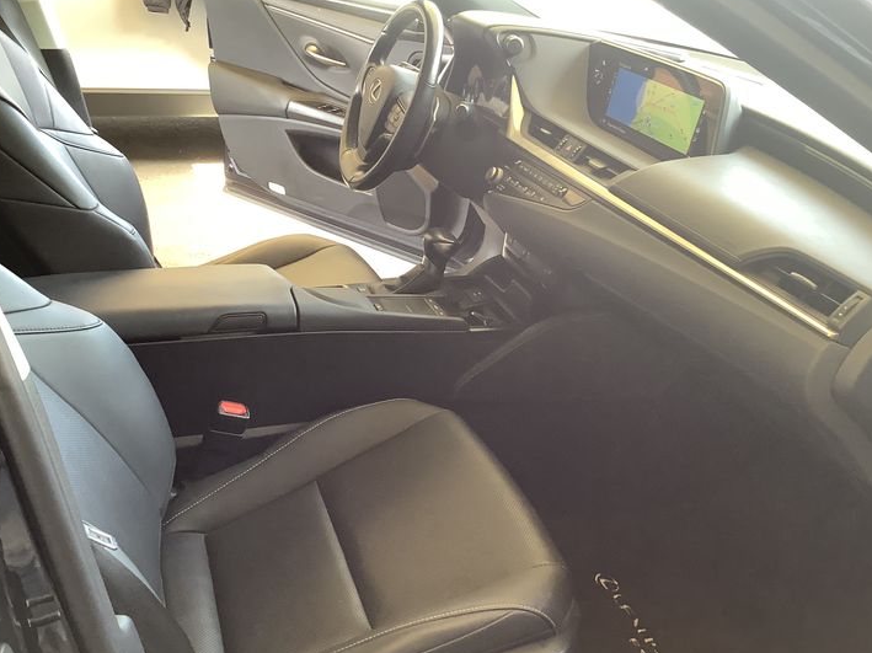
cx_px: 434
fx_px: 881
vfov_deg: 40.7
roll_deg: -2.9
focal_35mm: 35
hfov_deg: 52.6
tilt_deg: -27.2
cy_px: 338
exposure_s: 1/50
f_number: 2.4
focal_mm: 3.3
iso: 100
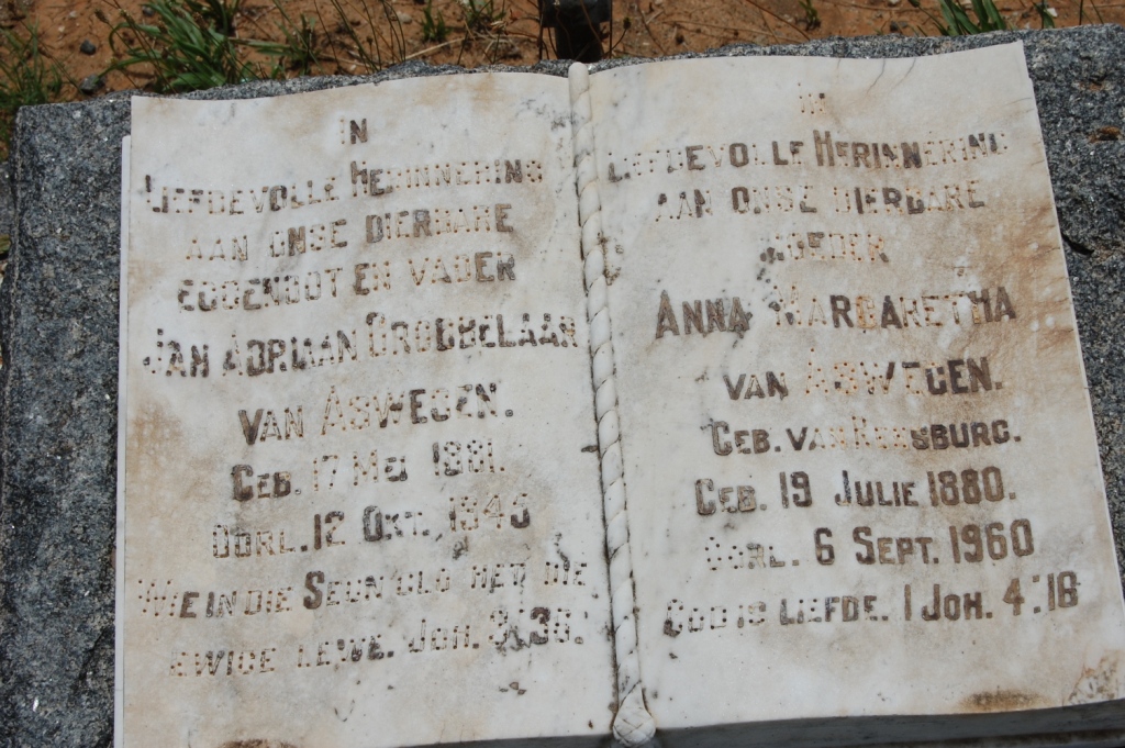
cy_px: 374
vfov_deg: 17.5
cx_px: 562
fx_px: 2435
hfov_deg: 26.0
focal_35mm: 78
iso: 200
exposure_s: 1/500
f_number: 11
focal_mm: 52
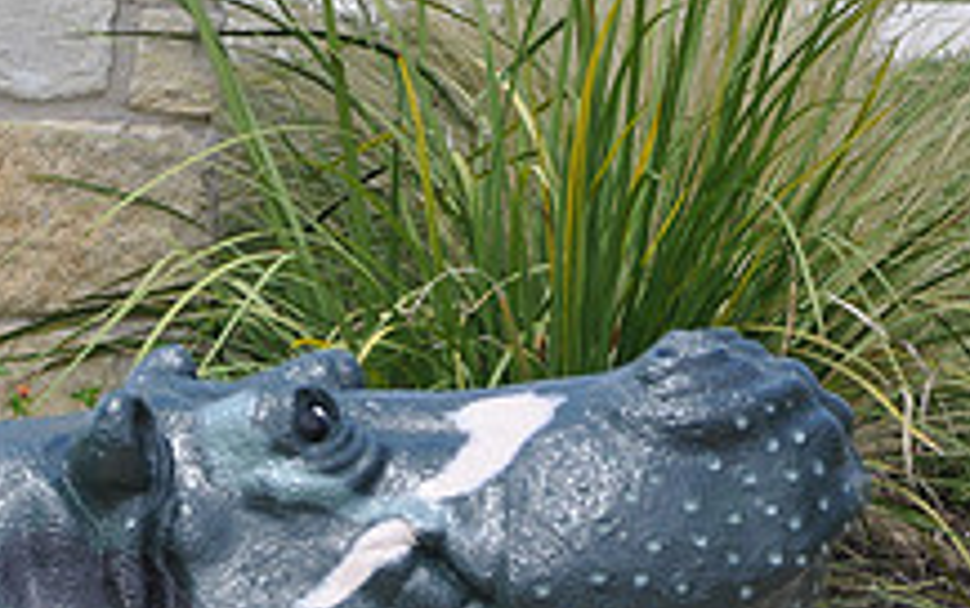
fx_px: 5185
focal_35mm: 196
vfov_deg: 6.6
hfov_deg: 10.6
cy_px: 856
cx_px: -13
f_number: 6.3
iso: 200
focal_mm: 48
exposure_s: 1/160
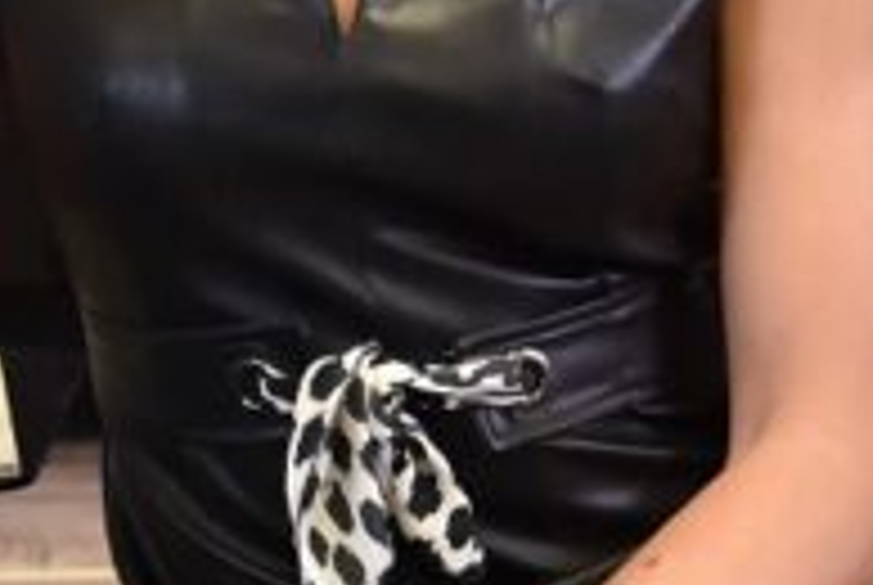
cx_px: -693
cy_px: 86
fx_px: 7043
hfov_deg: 6.9
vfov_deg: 4.8
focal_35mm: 290
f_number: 4
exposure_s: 1/640
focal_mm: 55
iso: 2500
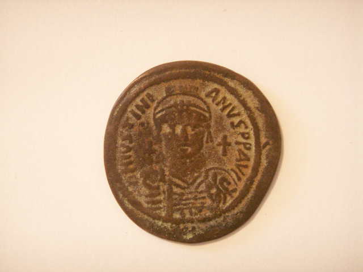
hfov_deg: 38.2
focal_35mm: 50
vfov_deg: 29.1
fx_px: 524
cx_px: 182
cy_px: 136
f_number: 3.5
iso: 160
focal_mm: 10.6
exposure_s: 1/3
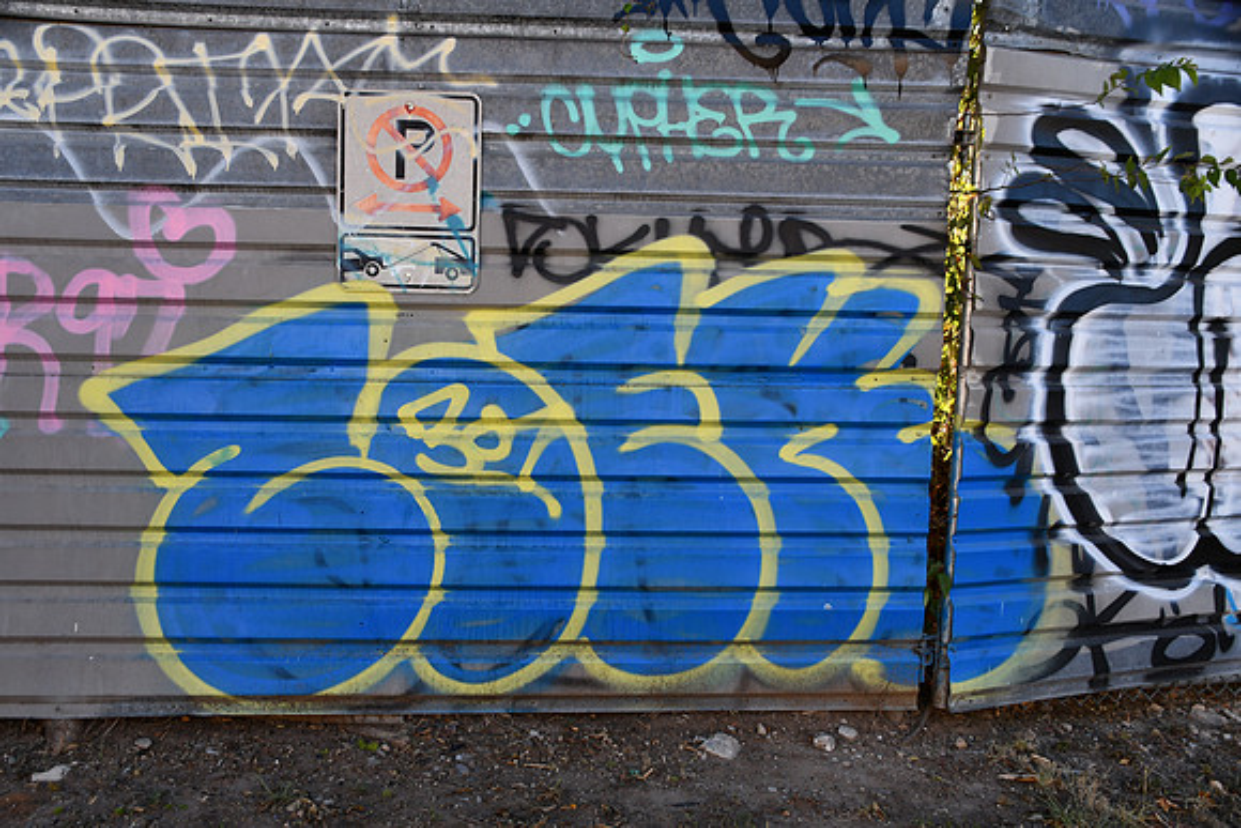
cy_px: 414
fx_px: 1241
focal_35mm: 36
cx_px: 620
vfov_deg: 36.9
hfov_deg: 53.1
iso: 200
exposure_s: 1/250
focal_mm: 24
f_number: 6.3
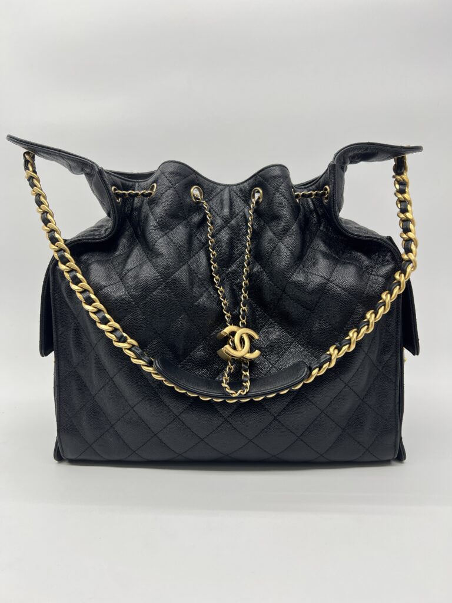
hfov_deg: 53.1
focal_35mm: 26
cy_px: 302
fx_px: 453
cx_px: 226
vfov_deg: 67.3
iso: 32
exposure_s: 1/129
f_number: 1.5
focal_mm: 5.7
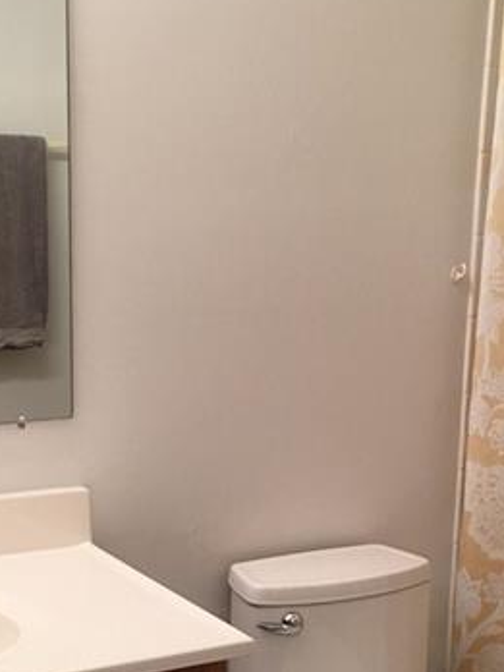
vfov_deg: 29.8
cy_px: 498
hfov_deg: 22.9
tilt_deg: -11.5
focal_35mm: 64
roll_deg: -1.1
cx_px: 234
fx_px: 1242
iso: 40
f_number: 2.2
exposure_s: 1/30
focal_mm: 4.15
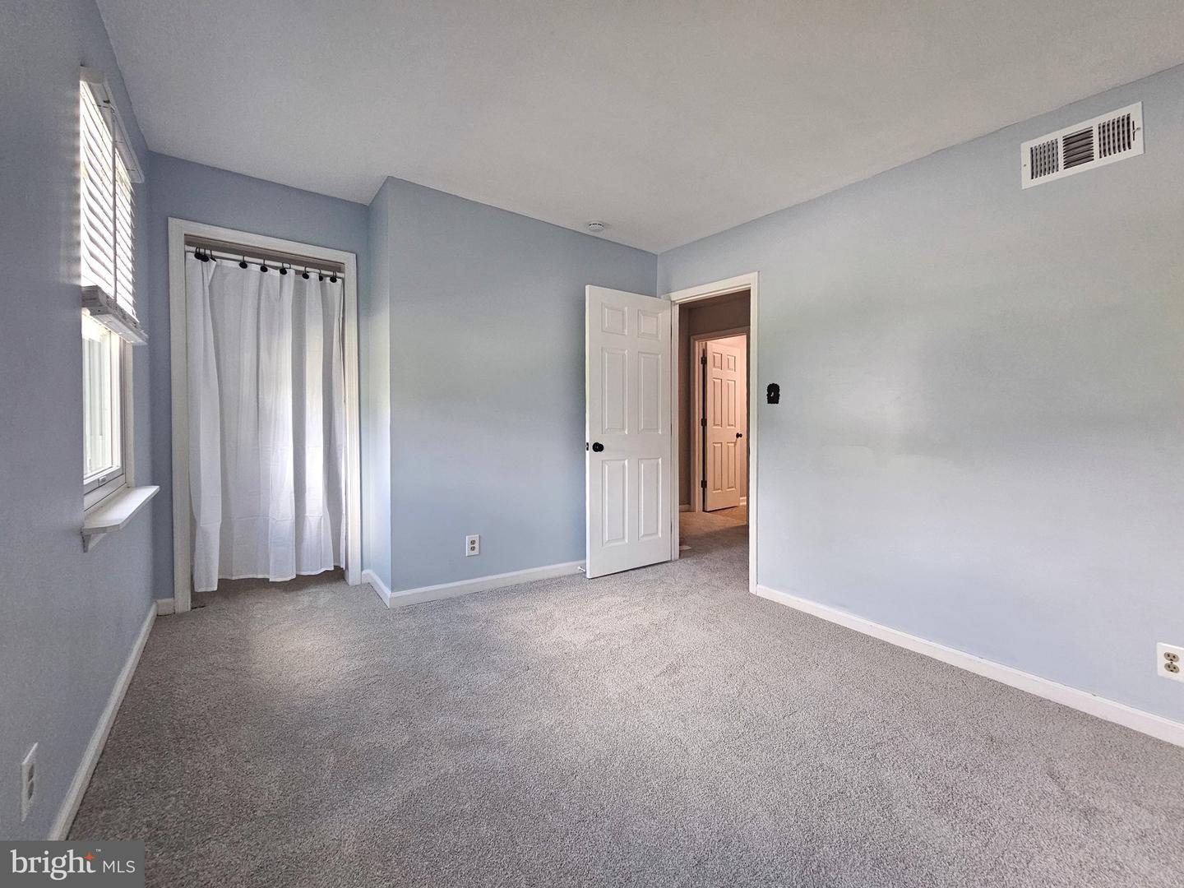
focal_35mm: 13
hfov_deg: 106.2
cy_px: 444
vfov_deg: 89.9
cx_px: 592
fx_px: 445
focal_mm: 2.2
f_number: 2.2
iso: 200
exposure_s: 1/60
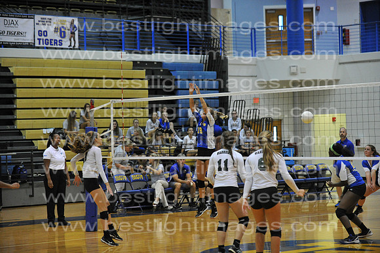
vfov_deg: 9.8
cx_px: 190
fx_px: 1477
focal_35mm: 140
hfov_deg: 14.7
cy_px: 126
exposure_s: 1/800
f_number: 3.2
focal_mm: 140
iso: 8000
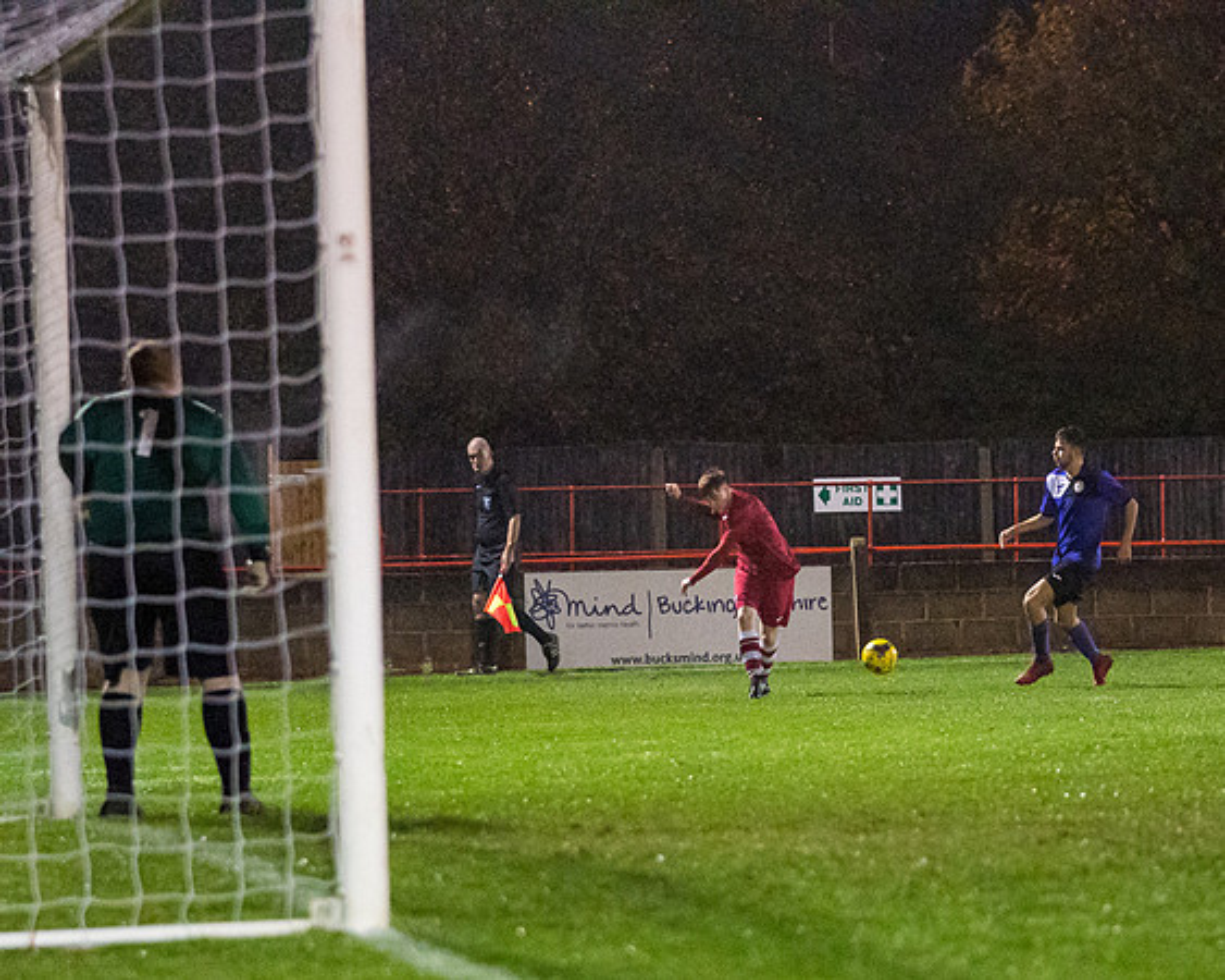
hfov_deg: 10.4
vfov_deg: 8.3
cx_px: 785
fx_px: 6710
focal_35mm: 185
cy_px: 523
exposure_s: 1/1250
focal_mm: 103
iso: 6400
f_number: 2.8
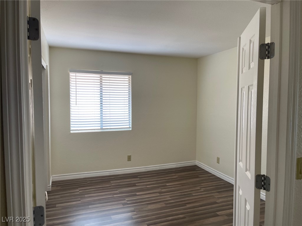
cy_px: 113
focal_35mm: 26
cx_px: 151
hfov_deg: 67.3
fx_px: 227
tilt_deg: -3.0
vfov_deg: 53.1
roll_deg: -0.1
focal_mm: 5.1
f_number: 1.6
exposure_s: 1/121
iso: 100
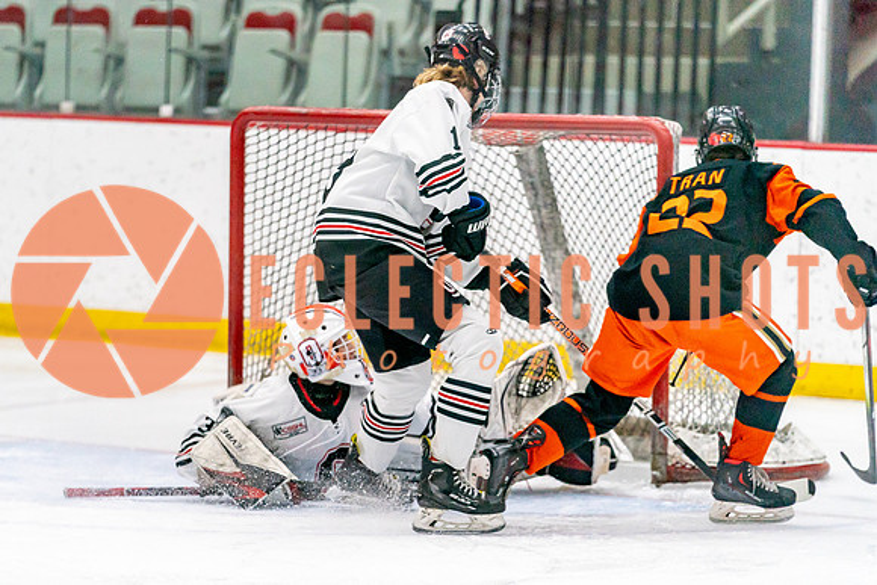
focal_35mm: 243
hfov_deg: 8.5
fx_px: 5927
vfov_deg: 5.7
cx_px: 344
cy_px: 355
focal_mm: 200
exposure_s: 1/1250
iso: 3200
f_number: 2.8
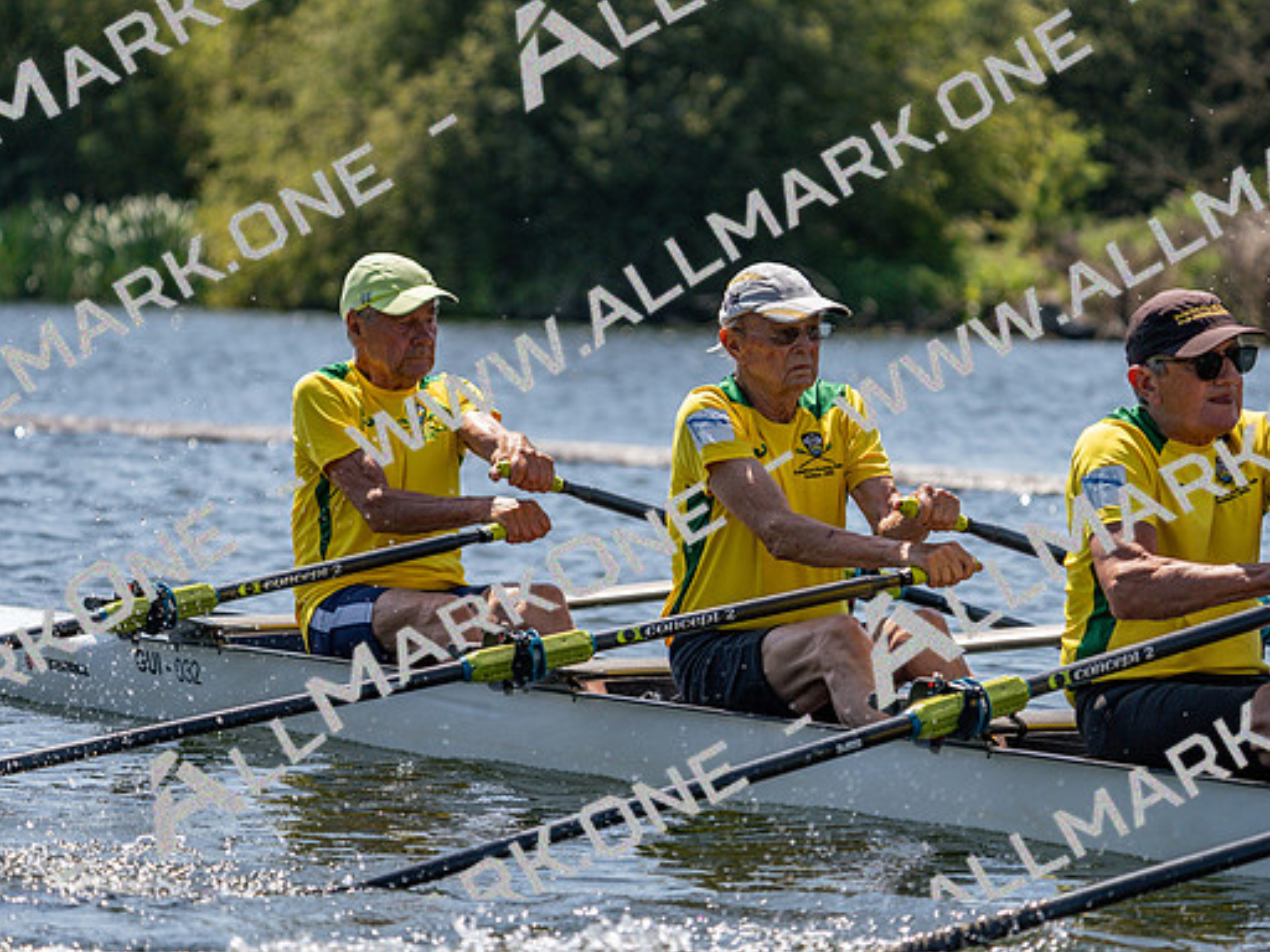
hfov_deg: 9.1
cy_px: 475
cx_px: 652
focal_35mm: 218
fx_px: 7998
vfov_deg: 6.8
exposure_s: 1/2000
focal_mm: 200
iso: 250
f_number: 5.6
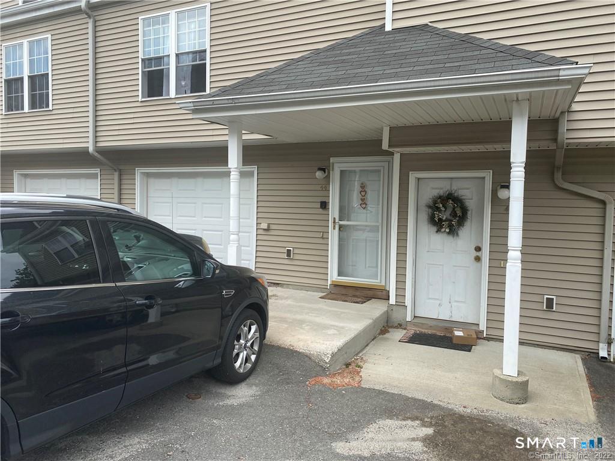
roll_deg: +0.9
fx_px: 462
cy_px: 230
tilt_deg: -1.3
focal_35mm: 26
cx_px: 308
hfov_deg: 67.3
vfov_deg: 53.1
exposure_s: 1/1346
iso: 32
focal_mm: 4.25
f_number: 1.8
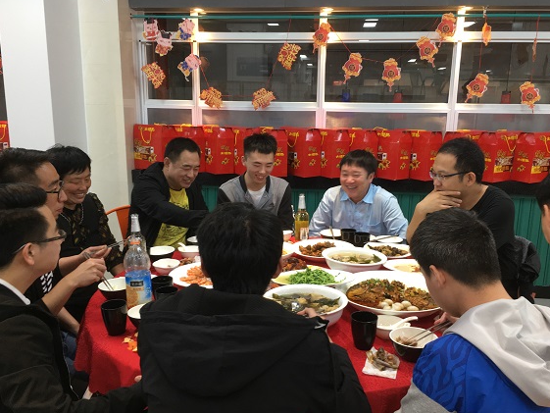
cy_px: 218
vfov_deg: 45.4
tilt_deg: -12.8
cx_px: 277
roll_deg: -1.9
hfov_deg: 58.3
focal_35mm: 31
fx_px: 493
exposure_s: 1/33
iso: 64
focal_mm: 4.15
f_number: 2.2
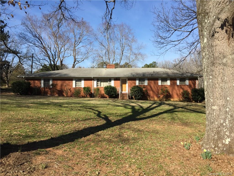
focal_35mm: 29
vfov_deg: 48.2
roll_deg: -0.8
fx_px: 196
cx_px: 117
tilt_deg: -0.8
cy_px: 88
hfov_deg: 61.7
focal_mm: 4.15
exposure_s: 1/1582
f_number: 2.2
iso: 32
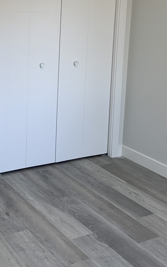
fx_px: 408
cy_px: 74
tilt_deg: -10.7
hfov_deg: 22.9
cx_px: 37
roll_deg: -2.1
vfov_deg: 35.6
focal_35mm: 56
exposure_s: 1/108
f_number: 1.8
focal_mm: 4.25
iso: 100
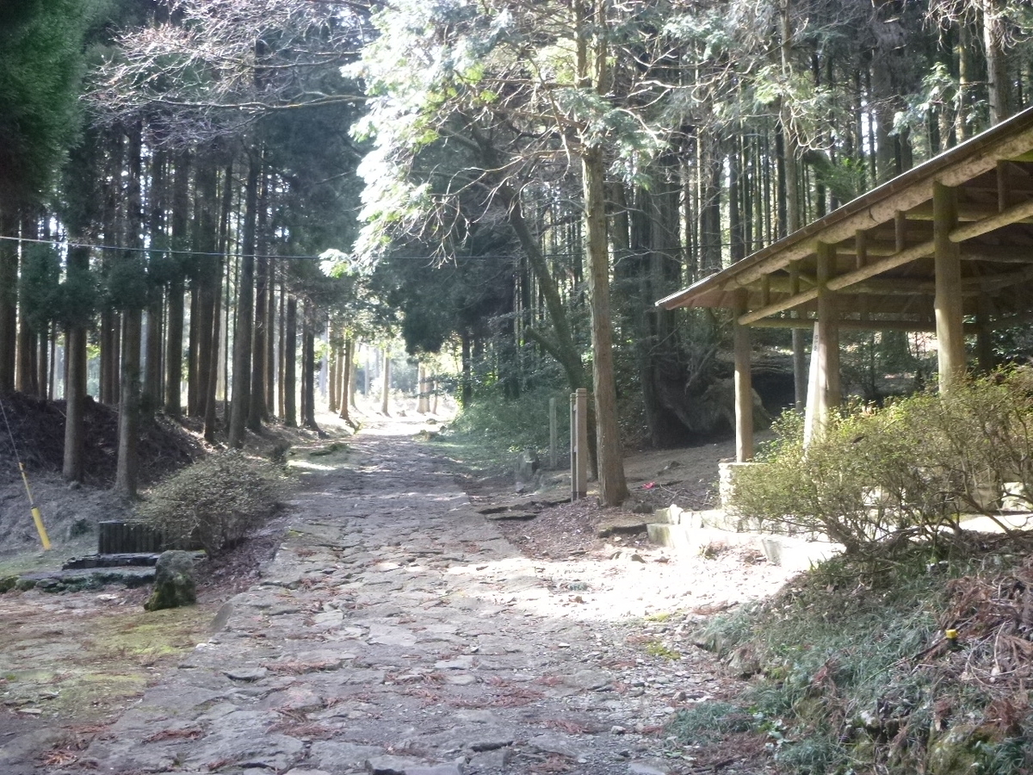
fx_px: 1074
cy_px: 388
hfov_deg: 51.4
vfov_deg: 39.7
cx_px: 516
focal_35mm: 36
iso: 400
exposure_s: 1/30
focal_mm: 6.4
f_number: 4.4
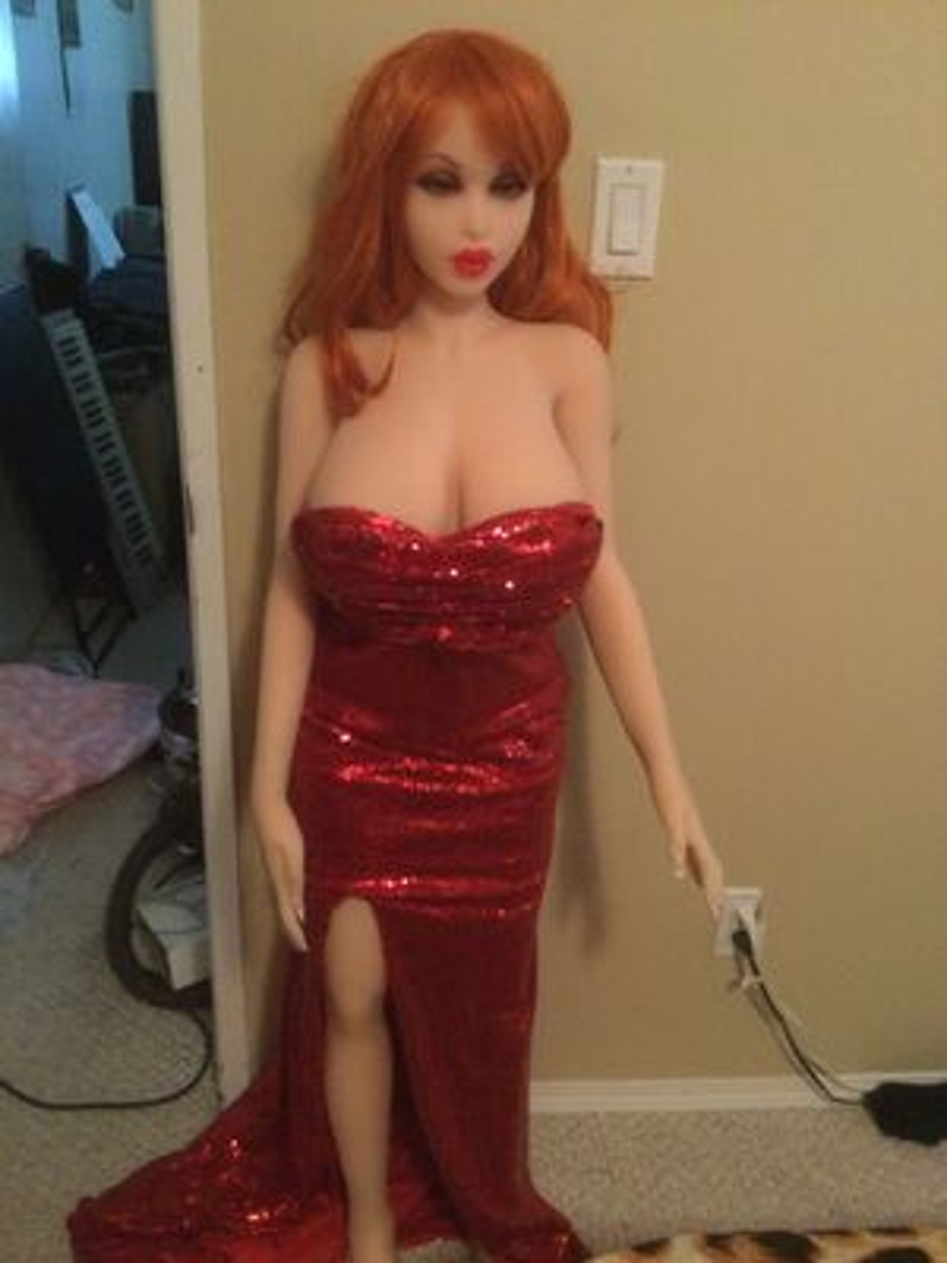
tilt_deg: -27.8
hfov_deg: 45.4
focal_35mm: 31
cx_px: 474
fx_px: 1131
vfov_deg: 58.4
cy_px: 632
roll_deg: -2.3
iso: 500
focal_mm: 3.3
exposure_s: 1/15
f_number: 2.4
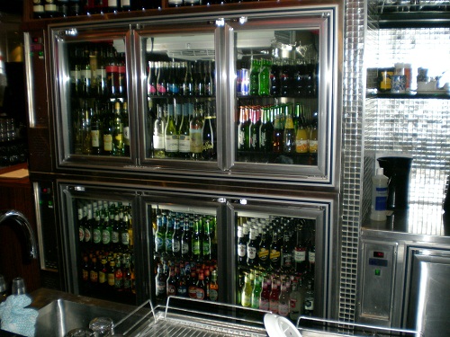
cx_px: 225
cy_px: 168
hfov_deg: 49.0
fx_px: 494
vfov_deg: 37.7
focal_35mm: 38
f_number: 3.1
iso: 152
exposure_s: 1/60
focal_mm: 6.3
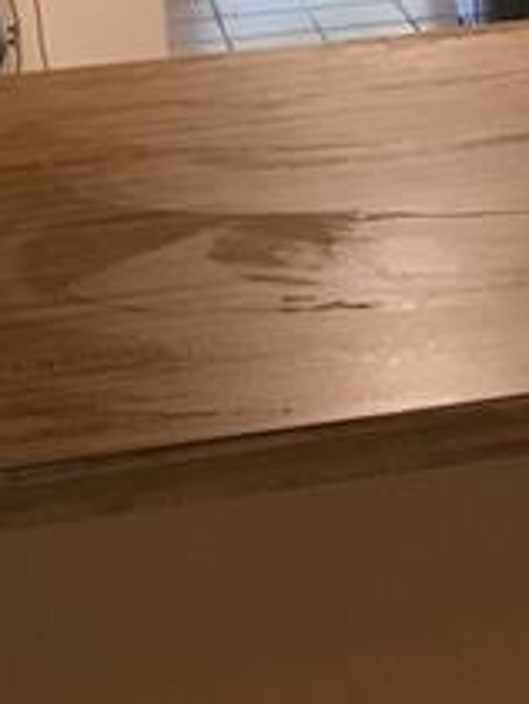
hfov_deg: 13.8
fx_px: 2155
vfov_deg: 18.0
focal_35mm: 106
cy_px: -40
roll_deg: +2.8
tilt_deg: -12.4
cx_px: 536
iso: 100
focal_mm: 4.15
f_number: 2.2
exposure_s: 1/30
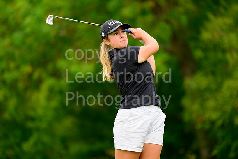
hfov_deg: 5.4
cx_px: 119
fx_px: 2513
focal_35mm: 380
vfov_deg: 3.6
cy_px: 80
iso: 1600
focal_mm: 380
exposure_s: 1/1600
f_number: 5.6
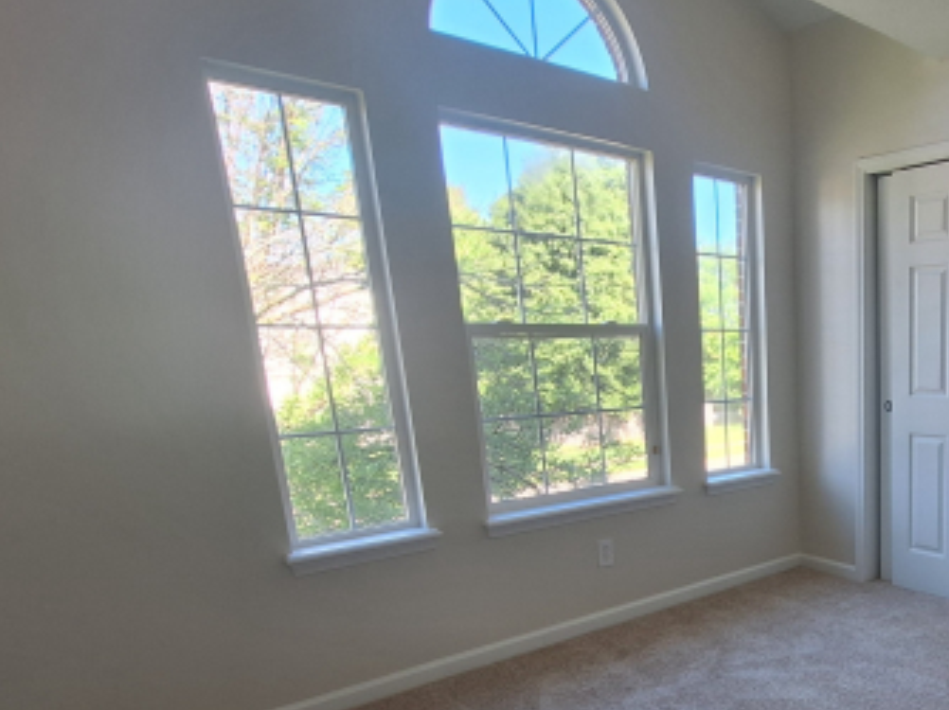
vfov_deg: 50.8
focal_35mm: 26
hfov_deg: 58.8
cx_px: 831
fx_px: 712
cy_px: 534
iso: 64
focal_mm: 1.74
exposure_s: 1/100
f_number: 2.2
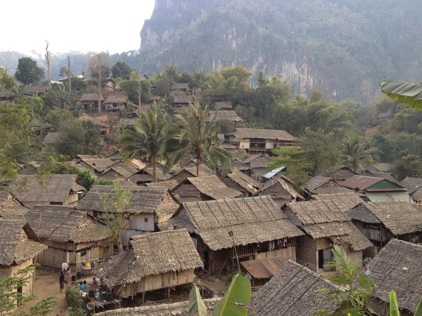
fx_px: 427
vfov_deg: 40.7
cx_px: 211
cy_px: 158
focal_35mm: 35
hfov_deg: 52.6
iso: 50
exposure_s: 1/139
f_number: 2.4
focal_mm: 4.28
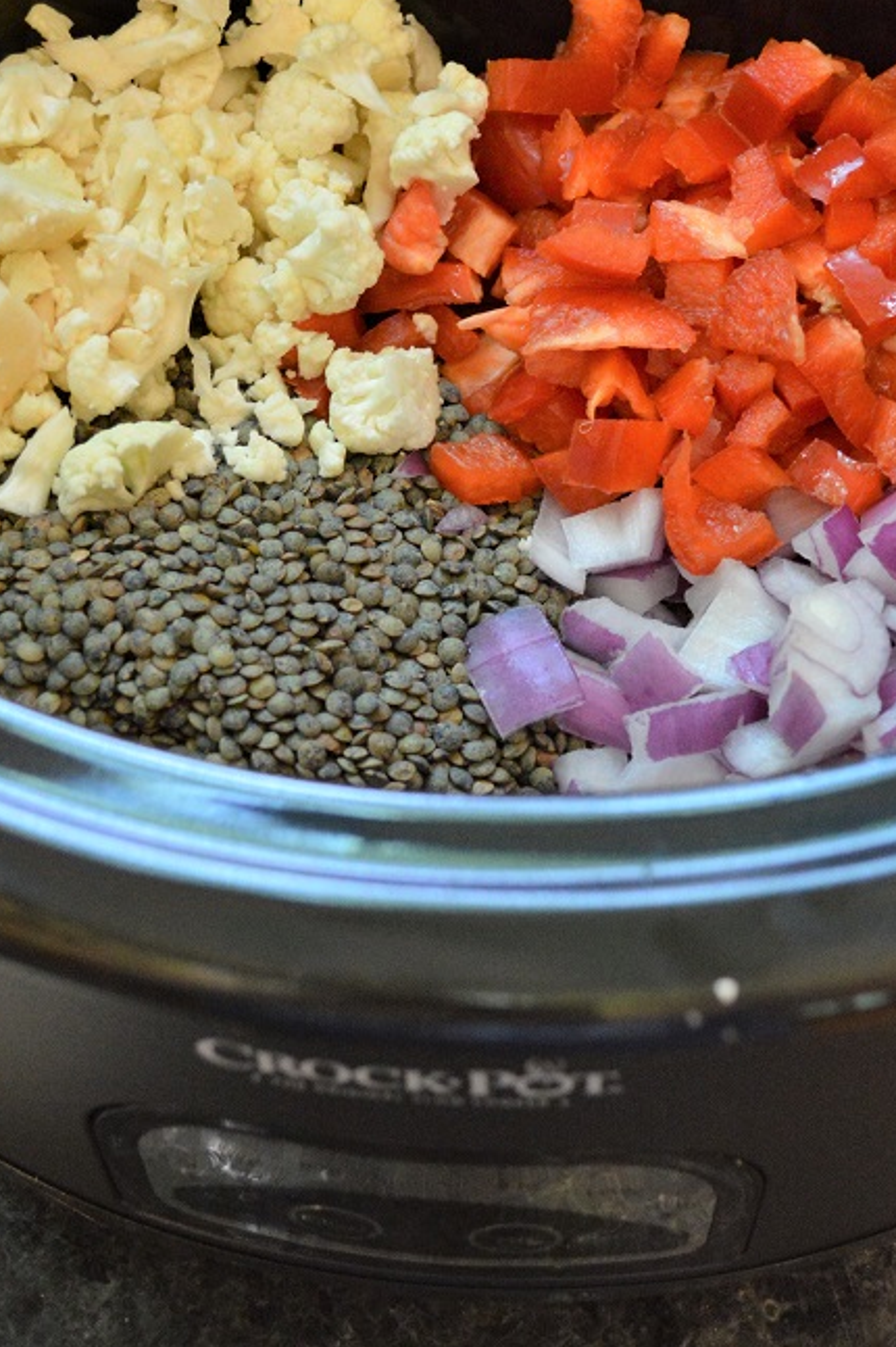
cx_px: 463
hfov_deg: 20.3
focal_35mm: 67
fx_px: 2504
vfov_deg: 30.0
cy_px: 519
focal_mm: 32
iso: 3200
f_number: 4.8
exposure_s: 1/50
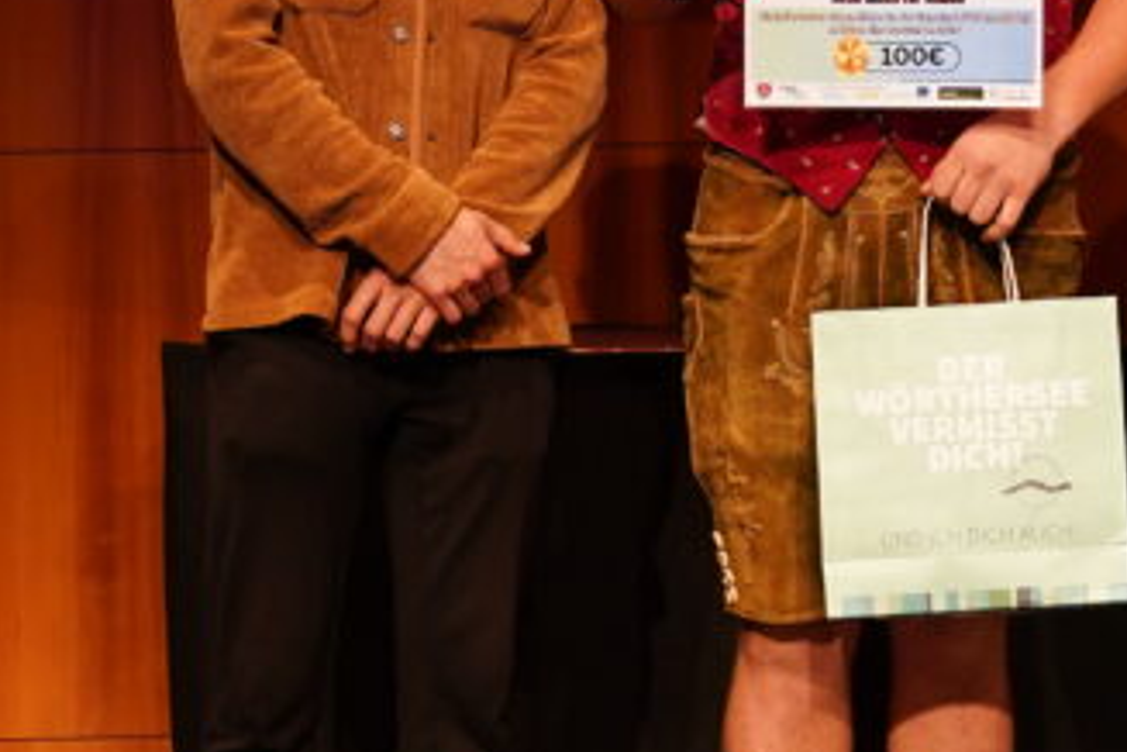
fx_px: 5102
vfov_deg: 8.4
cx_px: 879
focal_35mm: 163
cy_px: 243
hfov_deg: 12.6
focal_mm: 35
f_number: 3.2
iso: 800
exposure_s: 1/125
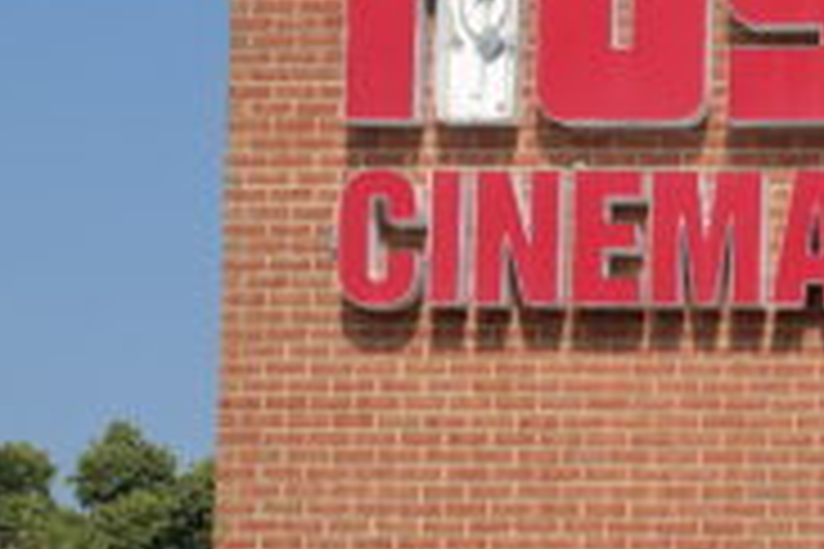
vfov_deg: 6.2
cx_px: 1058
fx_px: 5081
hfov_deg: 9.1
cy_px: 297
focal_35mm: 222
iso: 100
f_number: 7.1
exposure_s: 1/320
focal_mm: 35
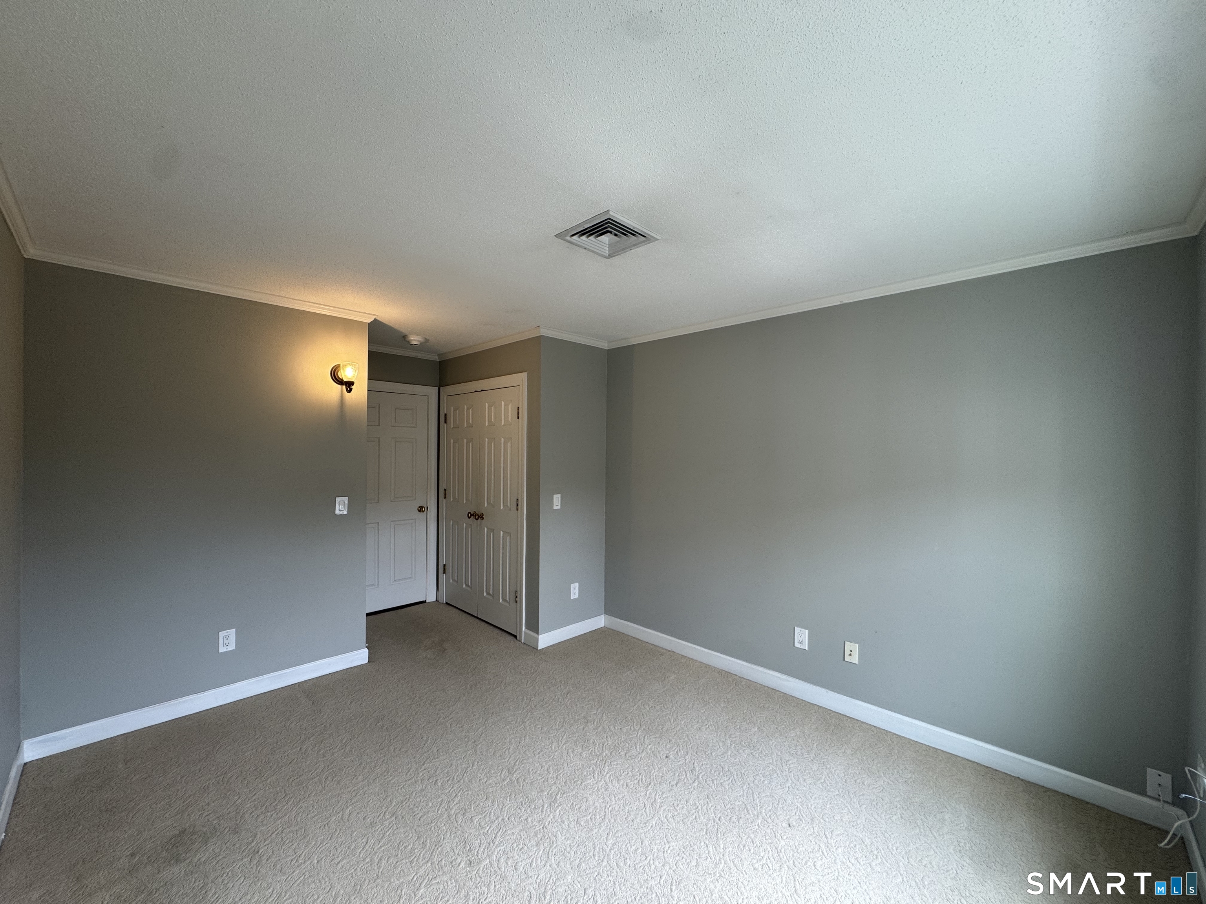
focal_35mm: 14
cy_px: 452
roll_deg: -0.5
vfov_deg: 85.7
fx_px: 488
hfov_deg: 102.1
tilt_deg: -0.2
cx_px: 603
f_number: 2.2
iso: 80
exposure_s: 1/120
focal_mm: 2.22
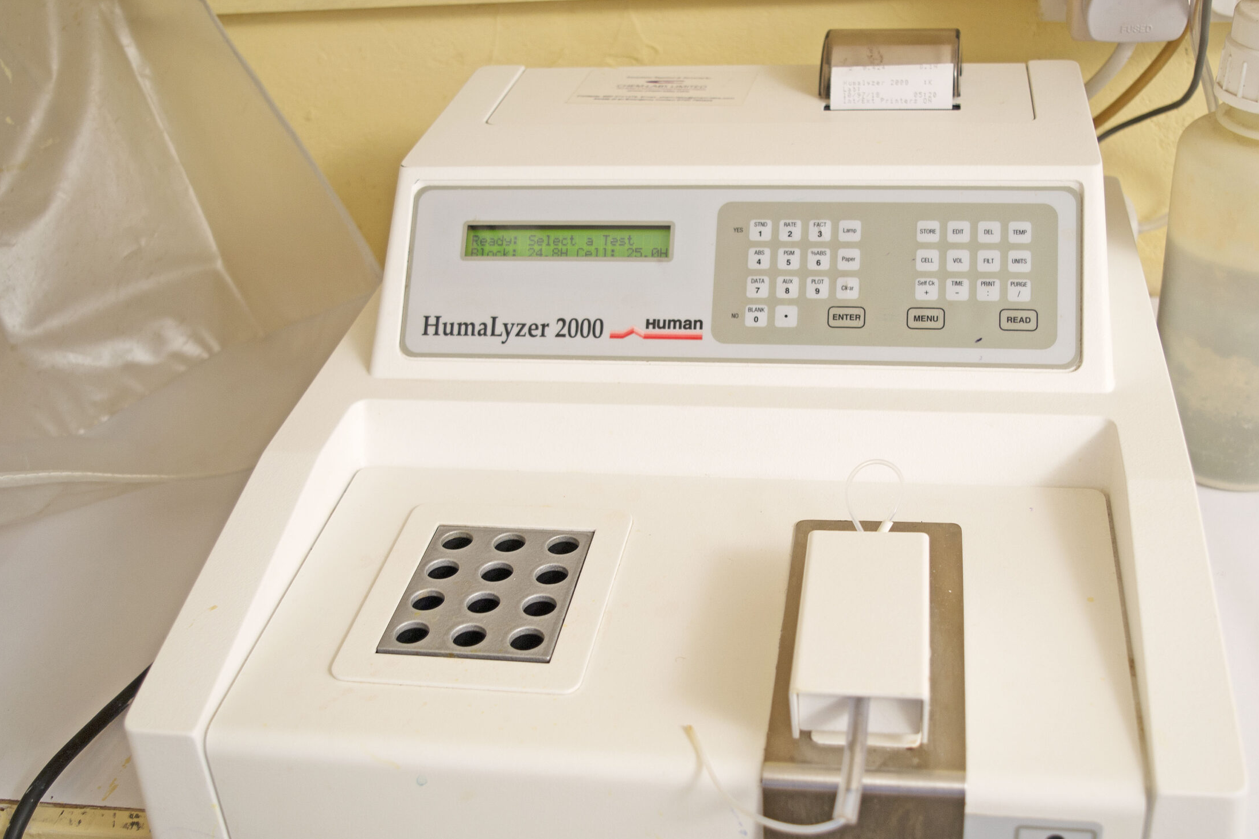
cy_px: 474
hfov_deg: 46.3
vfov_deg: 31.9
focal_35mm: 42
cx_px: 705
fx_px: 1469
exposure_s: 1/10
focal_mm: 24
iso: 100
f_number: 4
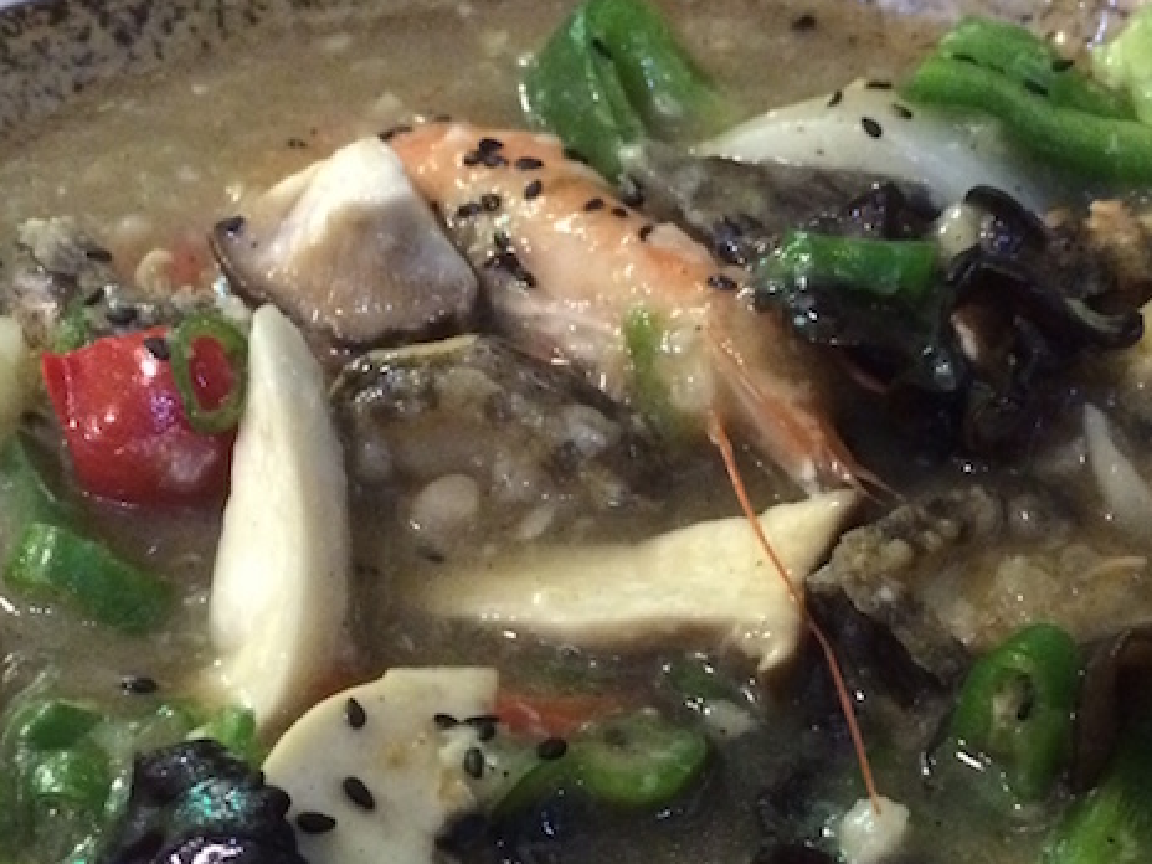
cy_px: 675
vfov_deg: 23.0
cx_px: 631
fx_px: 2097
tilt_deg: -46.2
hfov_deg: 30.7
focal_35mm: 63
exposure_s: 1/15
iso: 500
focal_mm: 4.15
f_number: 2.2
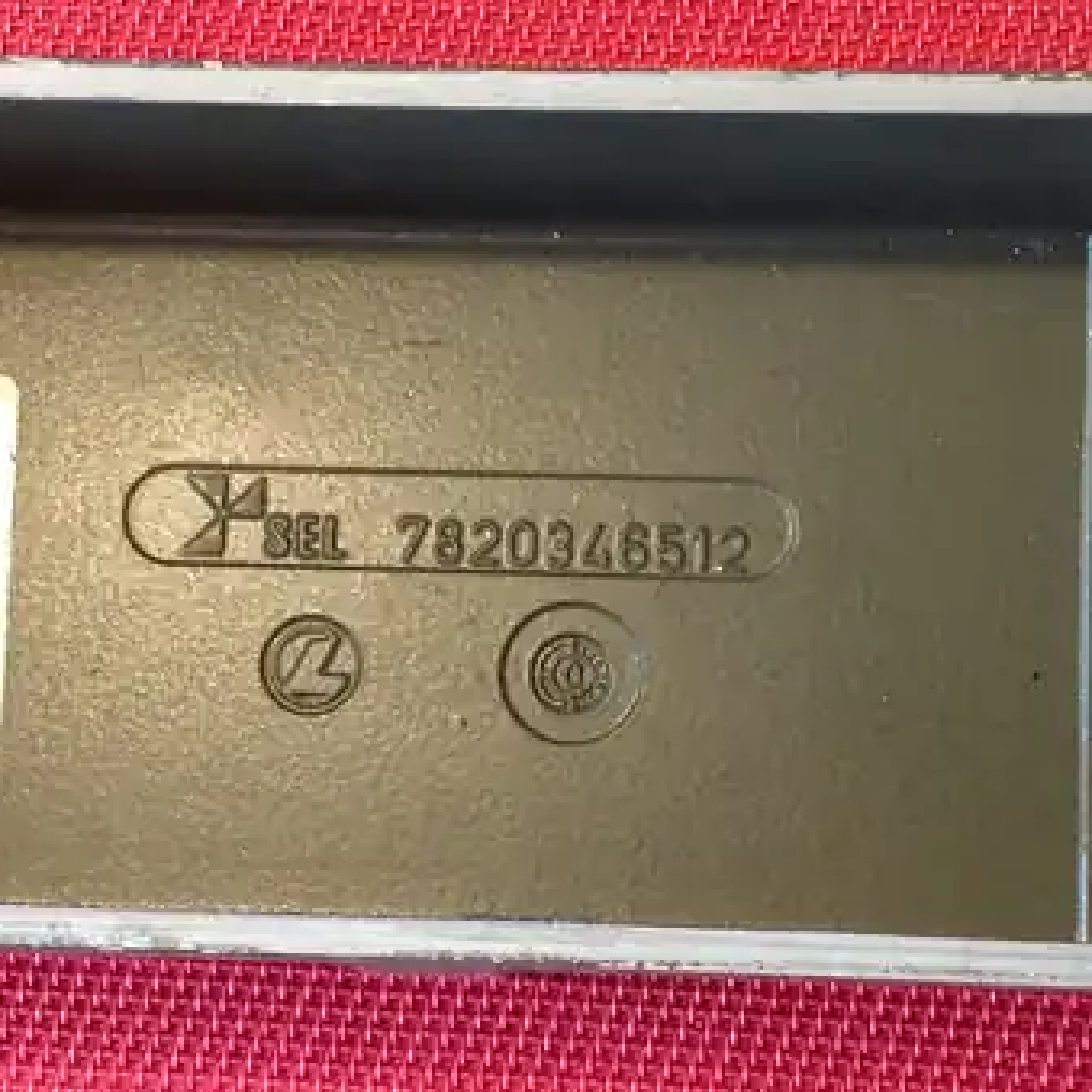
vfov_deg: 19.1
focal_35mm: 91
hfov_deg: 19.1
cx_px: 480
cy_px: 667
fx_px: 3248
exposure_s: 1/15
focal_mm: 4.28
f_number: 2.4
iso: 100
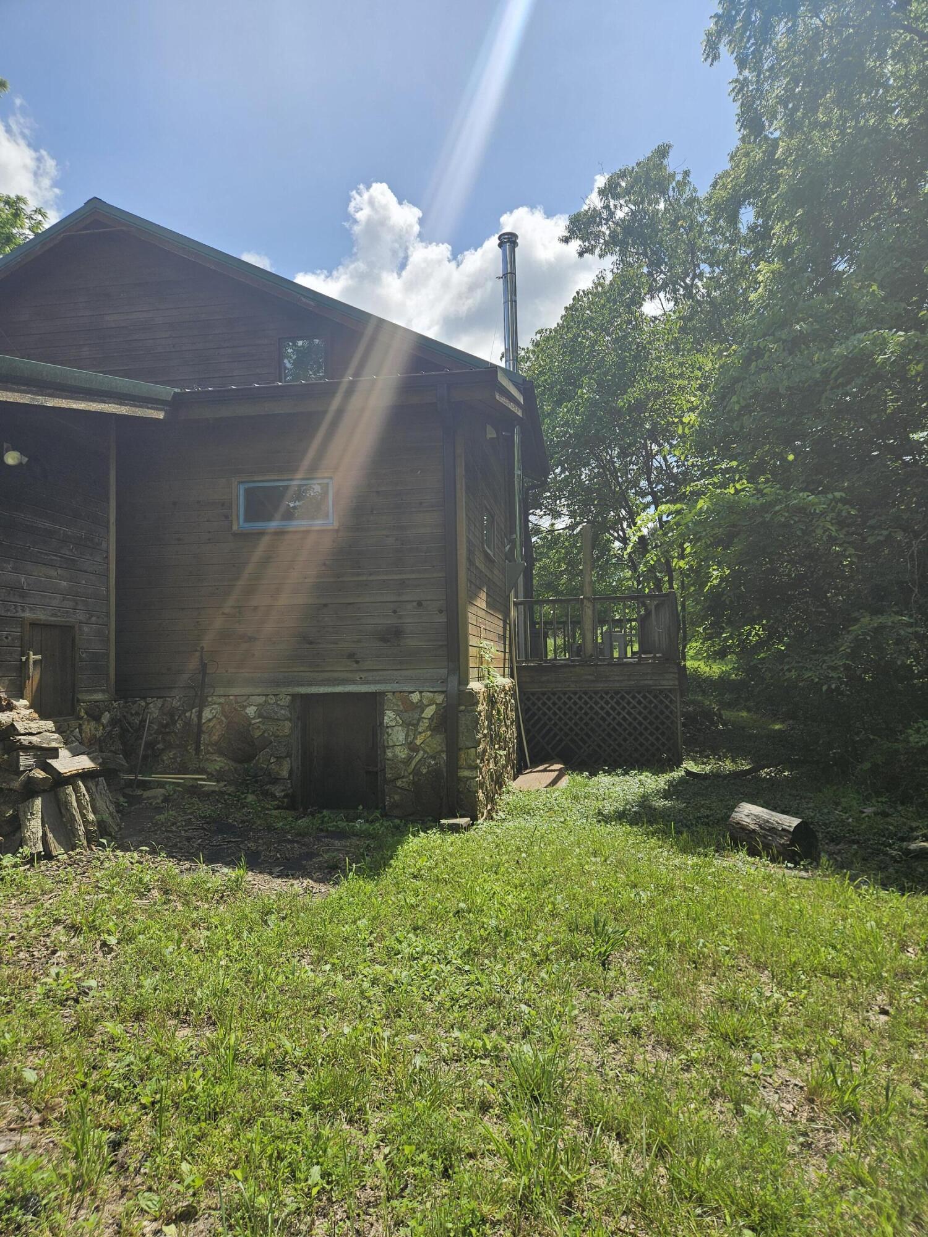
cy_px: 618
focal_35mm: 23
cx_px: 464
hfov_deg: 58.9
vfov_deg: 73.9
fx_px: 822
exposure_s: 1/1978
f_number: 1.8
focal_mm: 5.4
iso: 25
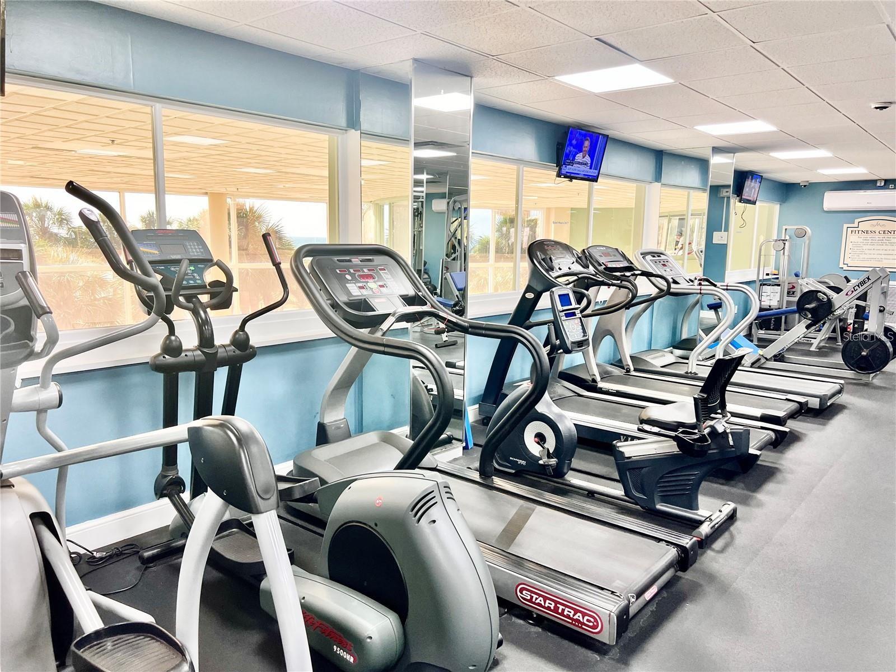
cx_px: 448
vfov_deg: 53.1
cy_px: 336
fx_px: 673
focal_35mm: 26
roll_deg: -1.0
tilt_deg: -9.0
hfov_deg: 67.3
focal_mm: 5.7
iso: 100
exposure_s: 1/120
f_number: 1.5
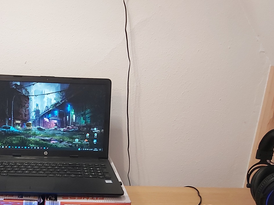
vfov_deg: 31.3
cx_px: 65
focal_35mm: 45
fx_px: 356
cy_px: 166
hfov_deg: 40.7
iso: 250
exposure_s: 1/50
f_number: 1.7
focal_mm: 3.92
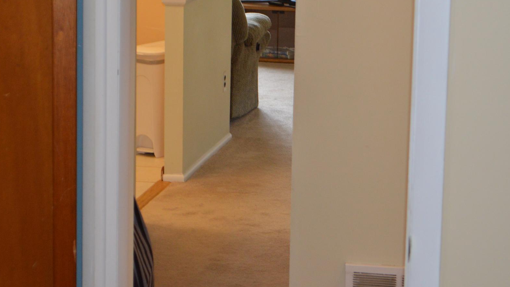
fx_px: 1433
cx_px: 223
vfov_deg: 11.4
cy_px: 72
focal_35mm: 106
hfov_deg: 20.2
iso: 900
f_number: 5.6
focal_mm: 52
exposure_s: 1/60
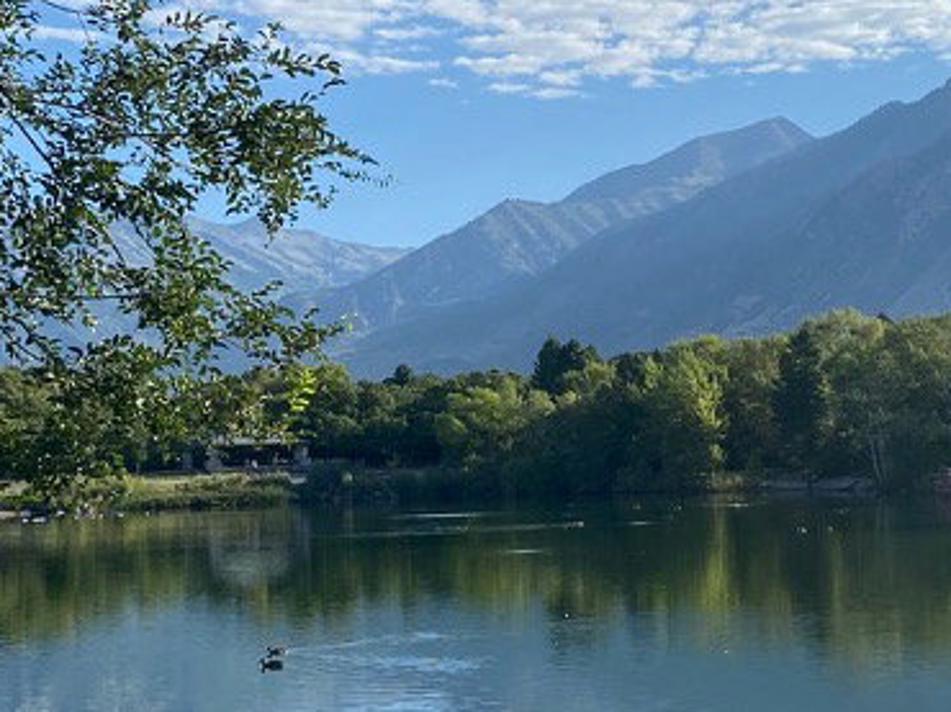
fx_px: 1977
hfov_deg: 27.0
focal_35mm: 72
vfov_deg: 20.4
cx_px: 440
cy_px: 324
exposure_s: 1/3205
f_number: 1.8
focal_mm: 4.25
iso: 32
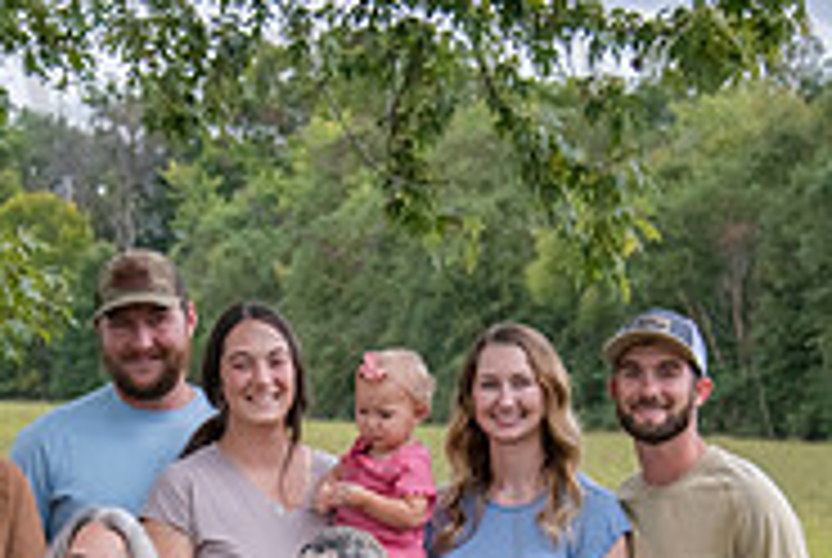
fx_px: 3333
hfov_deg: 14.2
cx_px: 337
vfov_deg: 9.4
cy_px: 740
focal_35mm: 144
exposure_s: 1/640
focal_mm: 46
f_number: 4.2
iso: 400
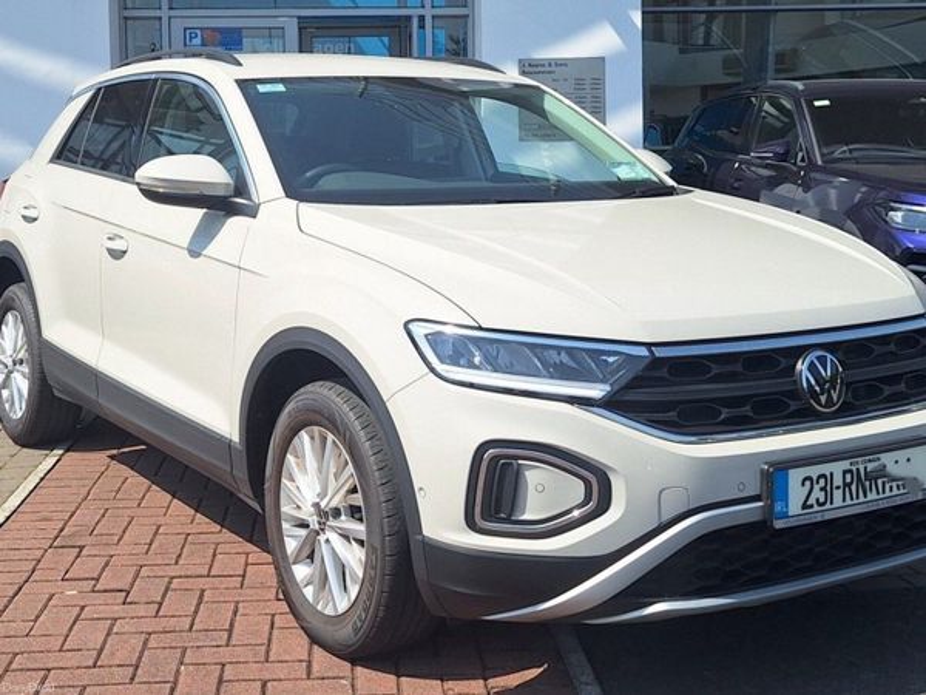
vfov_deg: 58.9
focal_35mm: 23
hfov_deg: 73.9
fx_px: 615
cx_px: 463
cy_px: 348
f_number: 1.8
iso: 40
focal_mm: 5.54
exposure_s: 1/2695
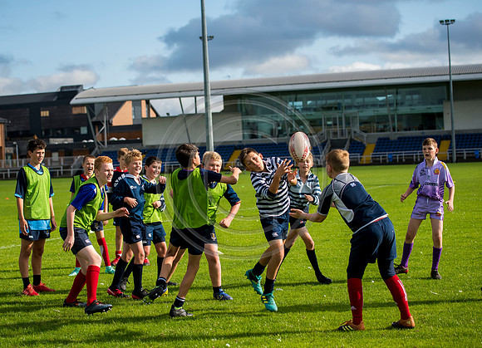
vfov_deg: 15.1
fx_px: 1311
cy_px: 183
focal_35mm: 95
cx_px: 208
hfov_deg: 20.8
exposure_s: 1/1250
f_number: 4
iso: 250
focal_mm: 86
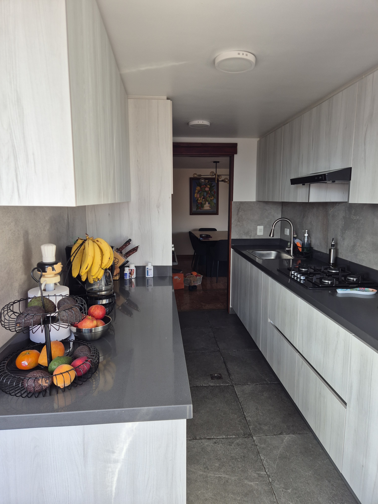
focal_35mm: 23
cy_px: 252
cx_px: 189
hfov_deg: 58.9
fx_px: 335
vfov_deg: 73.9
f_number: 1.8
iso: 64
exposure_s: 1/180
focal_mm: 5.4
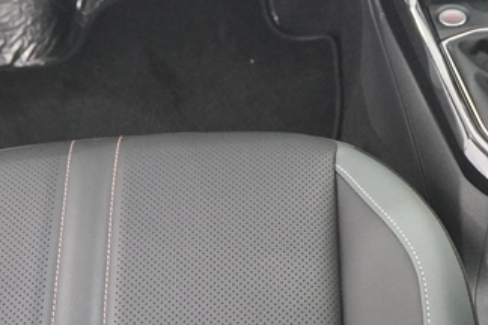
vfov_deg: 15.5
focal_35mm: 81
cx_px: 456
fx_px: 1092
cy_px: -175
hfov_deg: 24.3
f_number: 2.8
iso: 4000
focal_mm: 17
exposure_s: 1/160
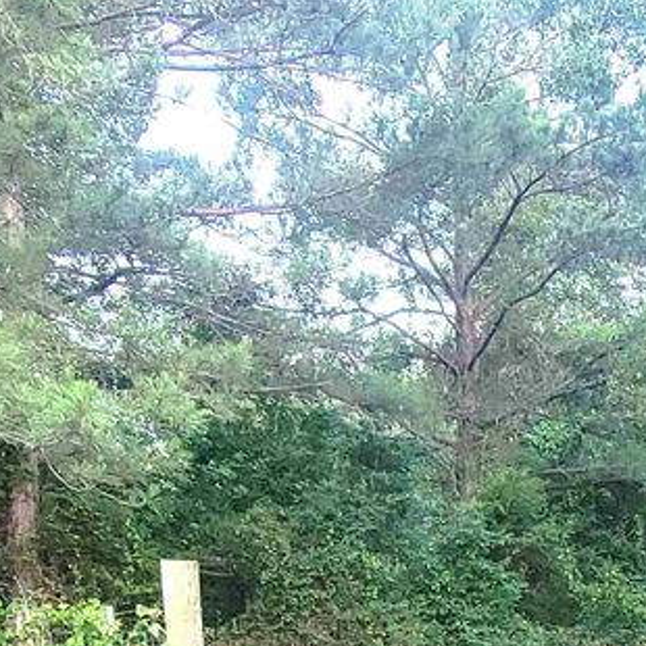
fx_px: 802
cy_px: 744
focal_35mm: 38
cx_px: 688
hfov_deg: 37.6
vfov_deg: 35.9
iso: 160
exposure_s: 1/60
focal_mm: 2.2
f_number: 2.2
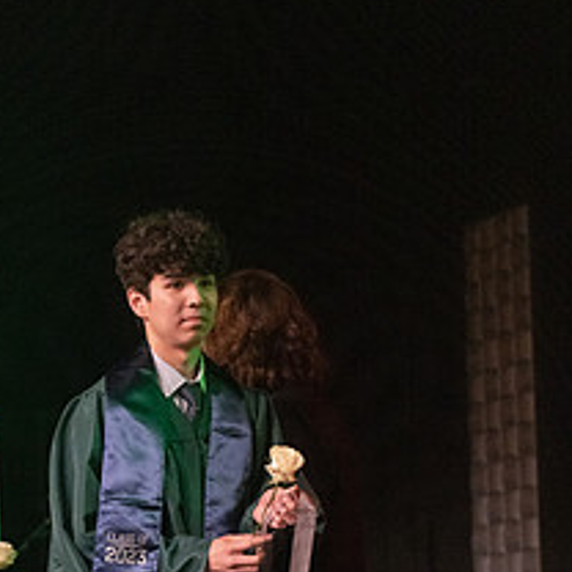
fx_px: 2412
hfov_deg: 13.5
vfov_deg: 13.4
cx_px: 195
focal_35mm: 129
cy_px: 558
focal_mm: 70
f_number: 2.8
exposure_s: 1/1000
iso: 16000
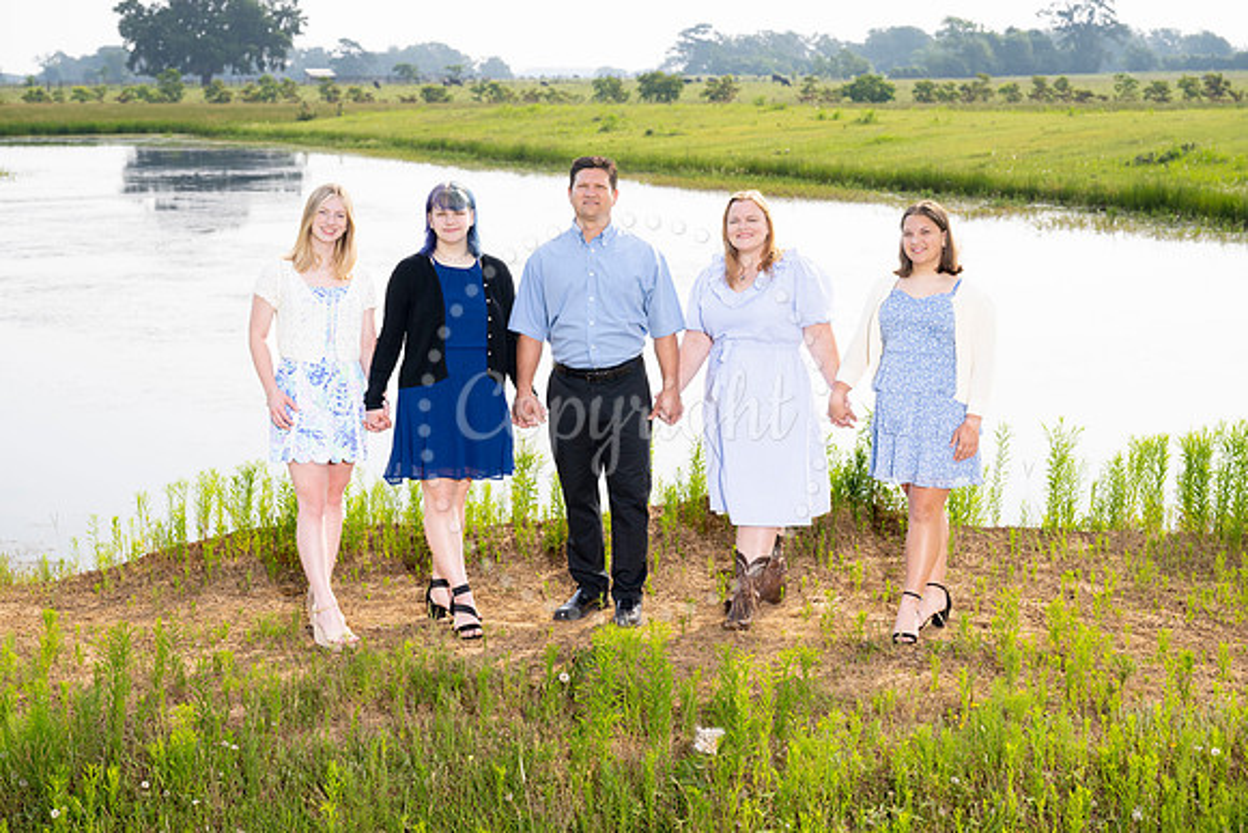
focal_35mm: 78
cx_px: 624
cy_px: 416
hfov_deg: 26.0
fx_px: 2705
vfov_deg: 17.5
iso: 320
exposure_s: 1/200
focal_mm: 78
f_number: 7.1
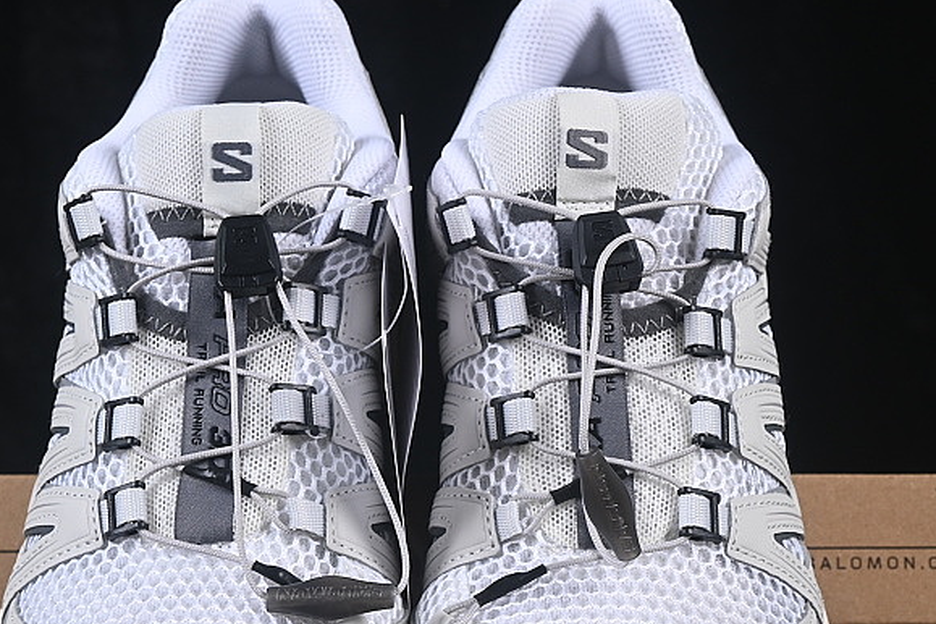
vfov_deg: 9.8
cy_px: 537
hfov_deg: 14.7
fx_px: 3640
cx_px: 432
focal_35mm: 140
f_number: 8
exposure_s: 1/80
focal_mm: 50
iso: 160
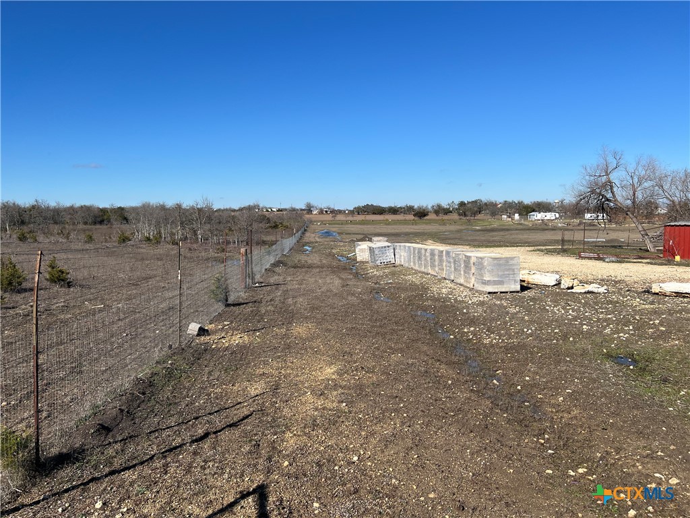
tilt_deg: -6.1
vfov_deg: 53.1
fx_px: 518
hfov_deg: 67.3
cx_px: 345
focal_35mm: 26
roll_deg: +0.8
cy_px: 259
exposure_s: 1/5319
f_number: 1.5
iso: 50
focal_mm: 5.7
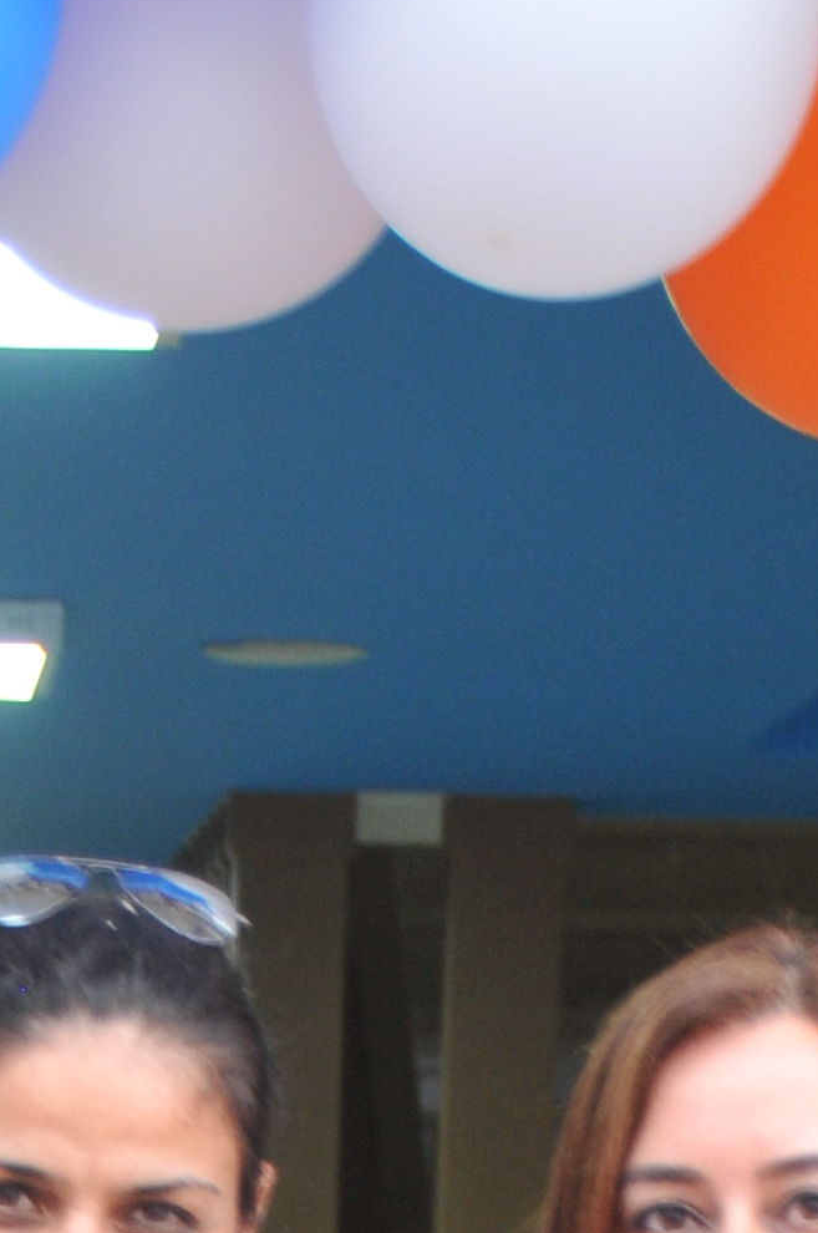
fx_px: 10222
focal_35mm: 299
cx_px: 59
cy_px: 2602
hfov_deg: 4.6
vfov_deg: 6.7
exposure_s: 1/20
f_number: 4.5
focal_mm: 46
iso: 400
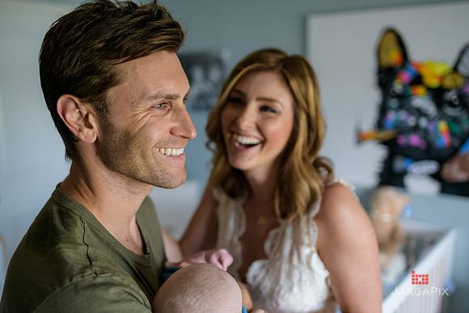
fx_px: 456
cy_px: 156
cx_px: 234
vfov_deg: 37.9
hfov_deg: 54.4
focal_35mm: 35
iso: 400
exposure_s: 1/200
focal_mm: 35
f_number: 2
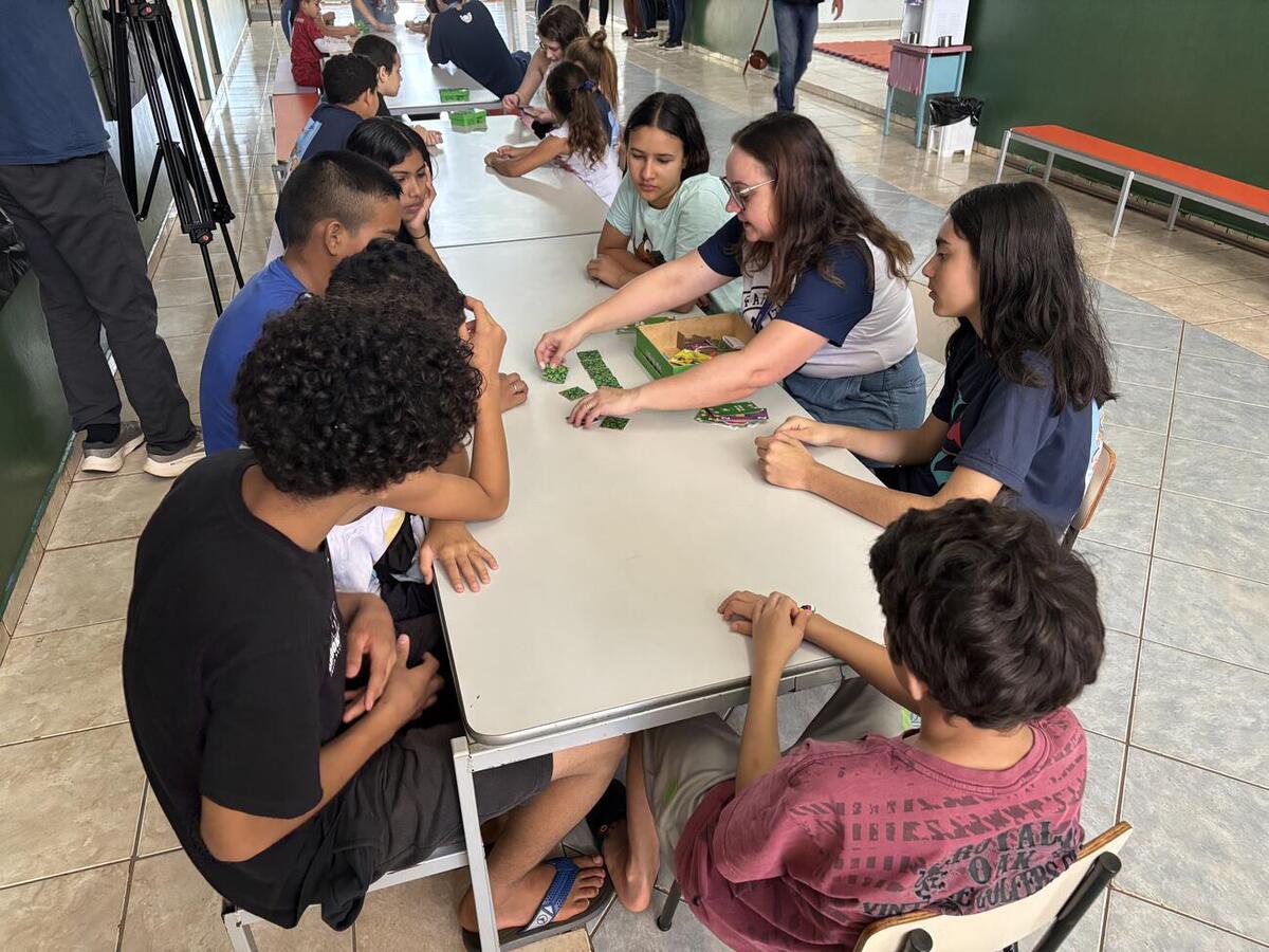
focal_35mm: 26
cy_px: 476
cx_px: 634
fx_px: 953
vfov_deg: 53.1
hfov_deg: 67.3
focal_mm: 5.96
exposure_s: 1/60
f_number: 1.6
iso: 320
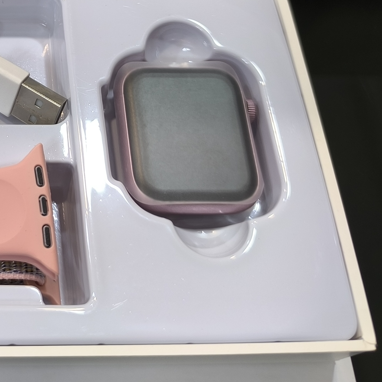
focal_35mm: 60
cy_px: 17
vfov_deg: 27.3
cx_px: -54
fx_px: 749
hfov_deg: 26.1
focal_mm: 6.14
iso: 200
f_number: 1.65
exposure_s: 1/100
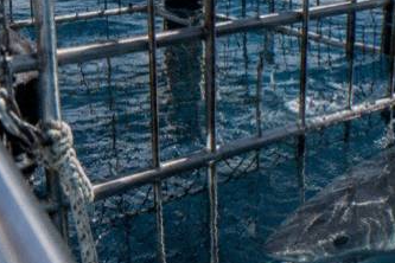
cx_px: 286
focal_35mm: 96
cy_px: 85
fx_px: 1053
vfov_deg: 14.2
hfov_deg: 21.1
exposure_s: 1/800
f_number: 6.3
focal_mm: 40
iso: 500
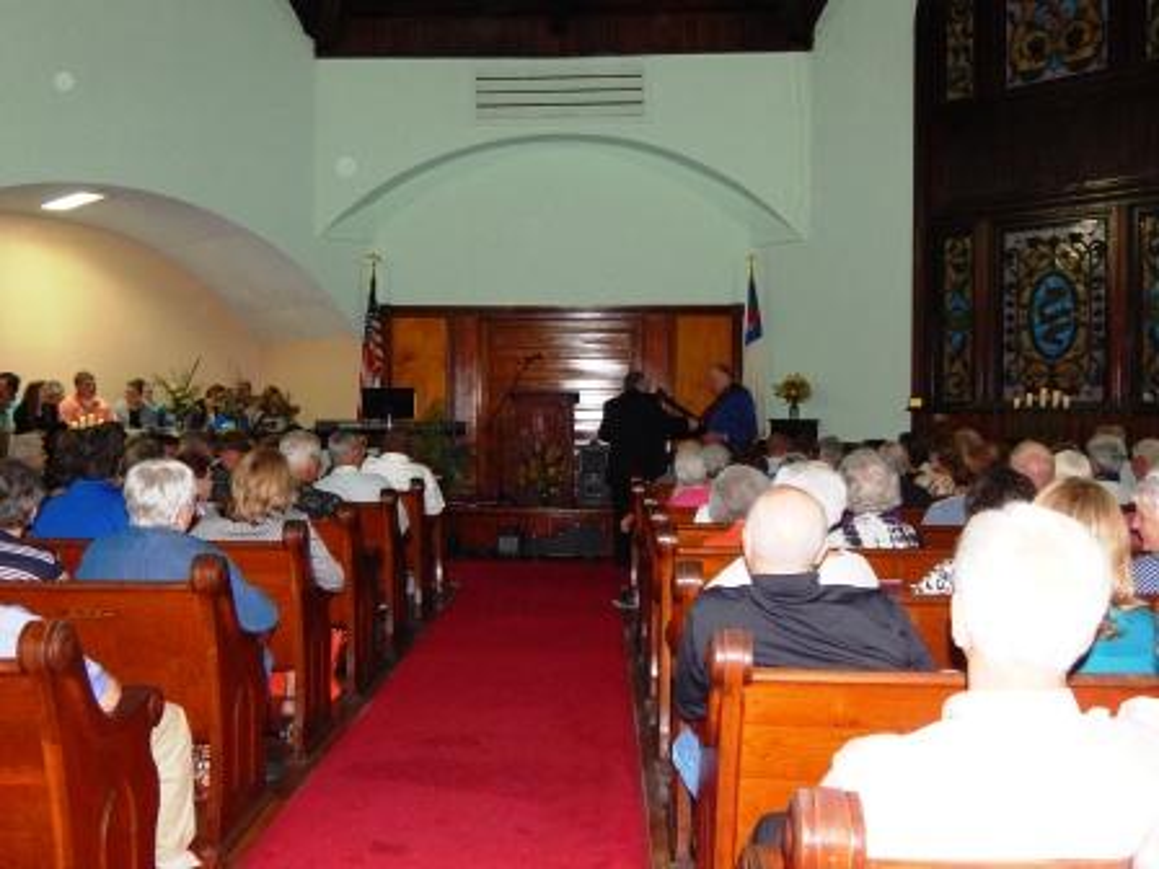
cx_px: 580
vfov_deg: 41.8
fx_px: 1138
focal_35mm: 34
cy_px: 434
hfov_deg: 54.0
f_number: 3.3
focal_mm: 6.1
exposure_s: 1/30
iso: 500
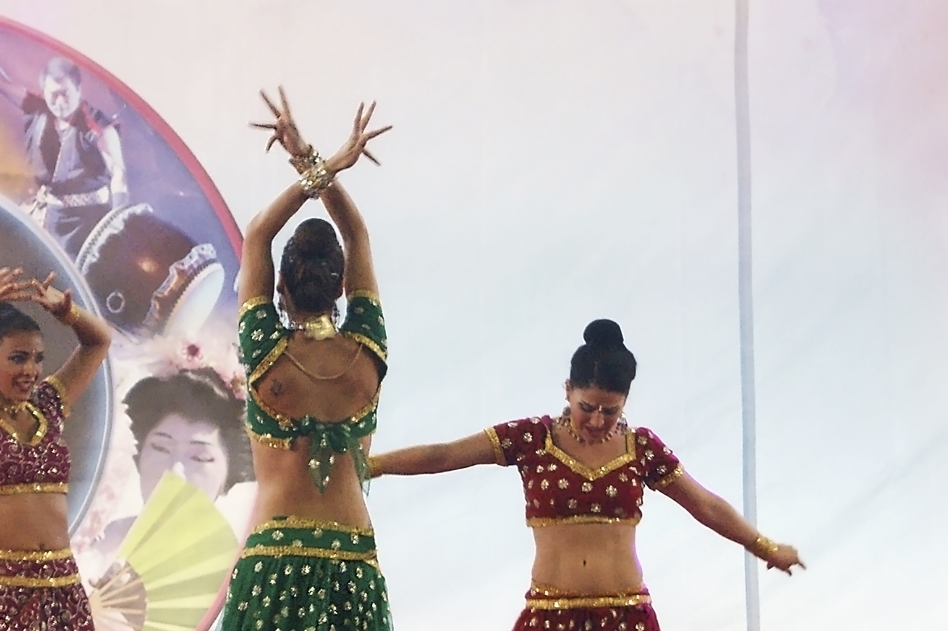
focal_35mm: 131
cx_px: 311
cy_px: 495
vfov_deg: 10.4
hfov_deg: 15.6
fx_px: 3442
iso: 400
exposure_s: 1/100
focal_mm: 55
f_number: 5.6
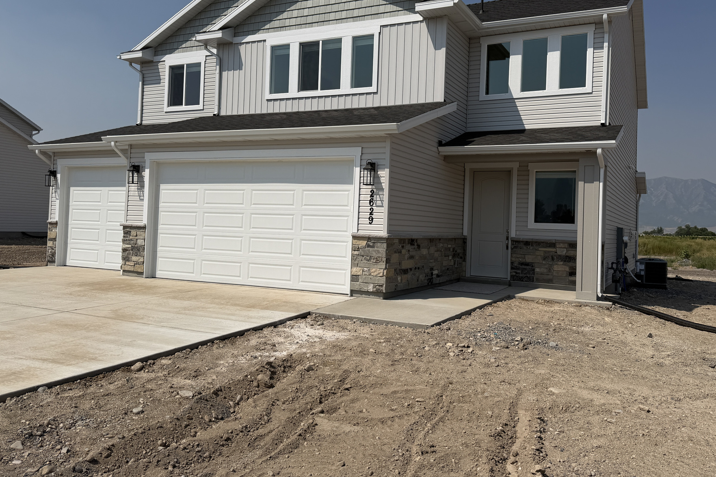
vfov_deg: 44.8
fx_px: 577
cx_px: 385
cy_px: 206
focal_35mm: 29
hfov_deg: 63.6
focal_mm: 6.76
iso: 80
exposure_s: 1/11905
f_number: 1.78
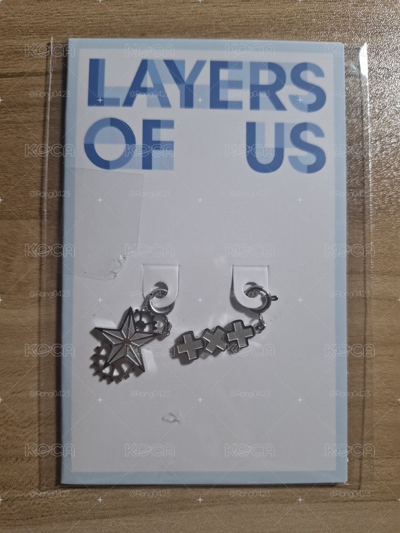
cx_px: 200
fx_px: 354
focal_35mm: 23
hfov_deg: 58.9
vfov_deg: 73.9
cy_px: 266
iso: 100
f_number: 1.8
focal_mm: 5.54
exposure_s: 1/120
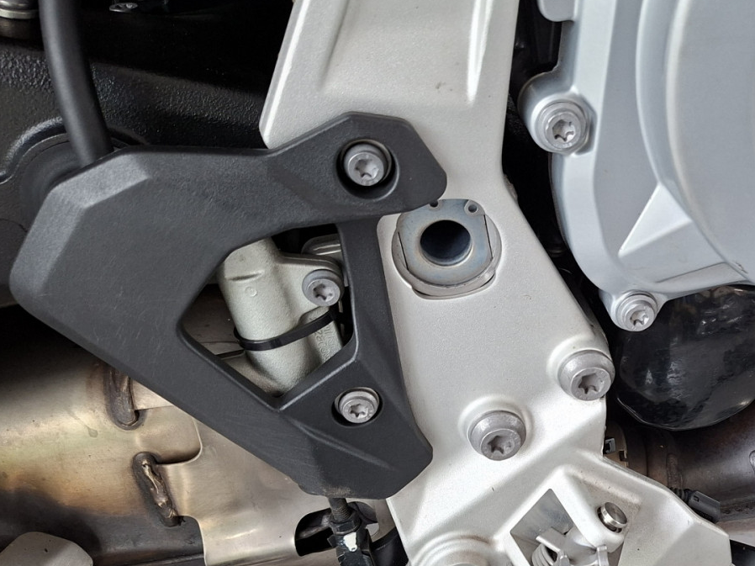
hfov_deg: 43.2
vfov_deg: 34.6
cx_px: 628
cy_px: 405
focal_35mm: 41
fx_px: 894
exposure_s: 1/60
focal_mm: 5.54
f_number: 1.8
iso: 200
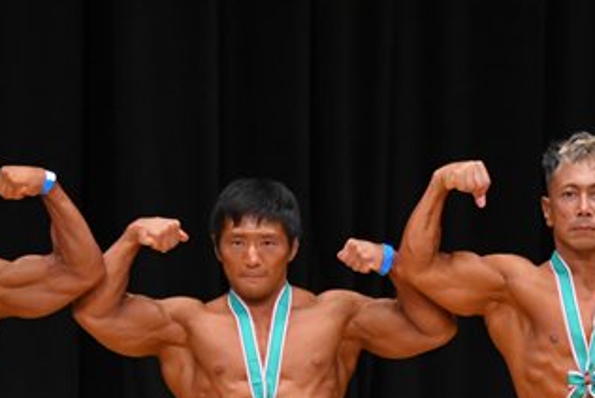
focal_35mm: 625
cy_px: 475
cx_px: 253
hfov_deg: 3.3
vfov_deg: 2.2
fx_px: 10334
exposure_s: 1/400
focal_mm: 170
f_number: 5.6
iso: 3200
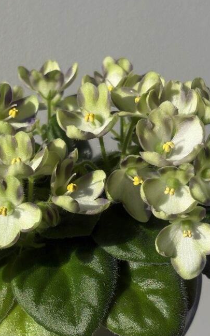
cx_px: 67
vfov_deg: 23.8
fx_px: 798
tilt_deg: -9.2
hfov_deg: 15.0
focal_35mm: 87
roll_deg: +10.5
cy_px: 200
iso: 50
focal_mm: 5.96
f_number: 1.6
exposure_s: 1/1099
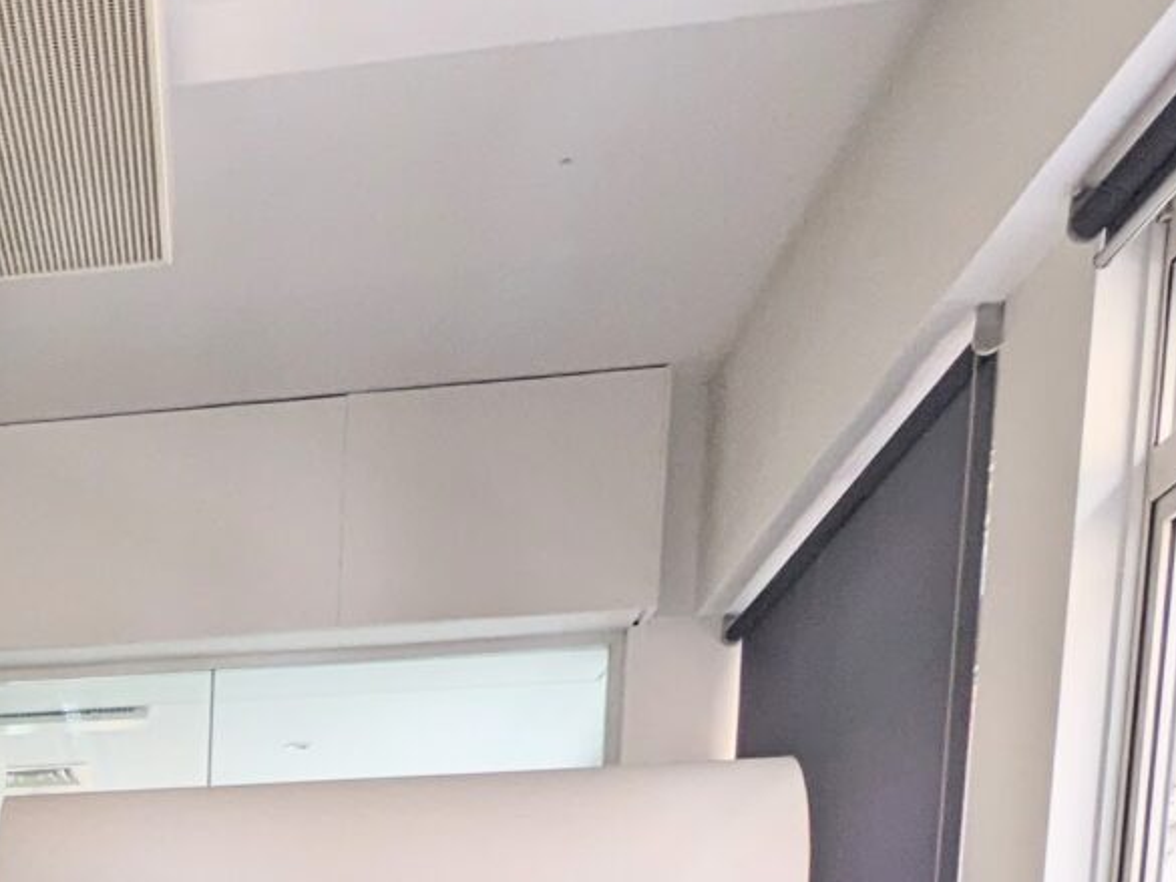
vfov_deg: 17.1
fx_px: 2379
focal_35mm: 70
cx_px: -466
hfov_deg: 23.5
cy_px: 1607
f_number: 2.2
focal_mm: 2.22
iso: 38
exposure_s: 1/109
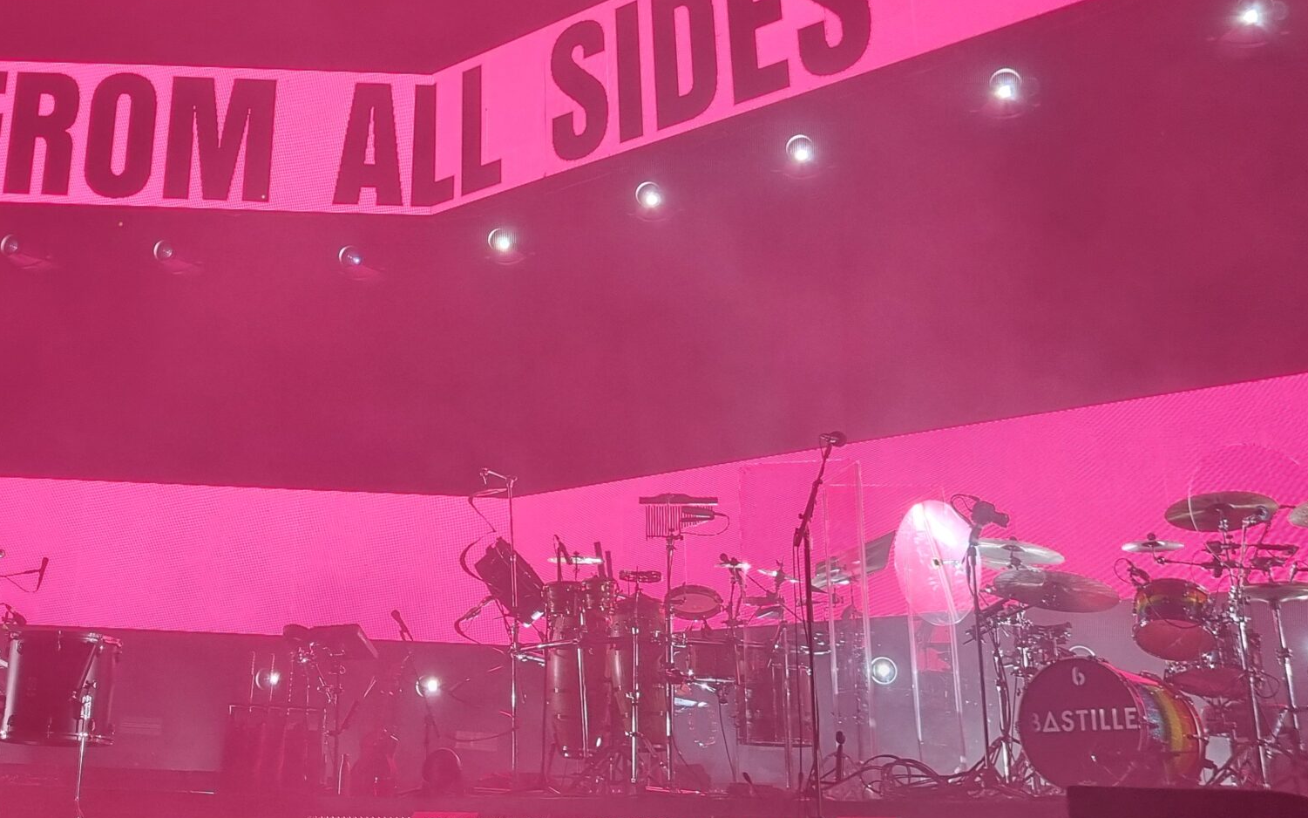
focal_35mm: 47
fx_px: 1675
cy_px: 215
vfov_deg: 27.1
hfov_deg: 42.0
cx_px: 415
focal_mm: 5.4
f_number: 1.8
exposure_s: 1/391
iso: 50
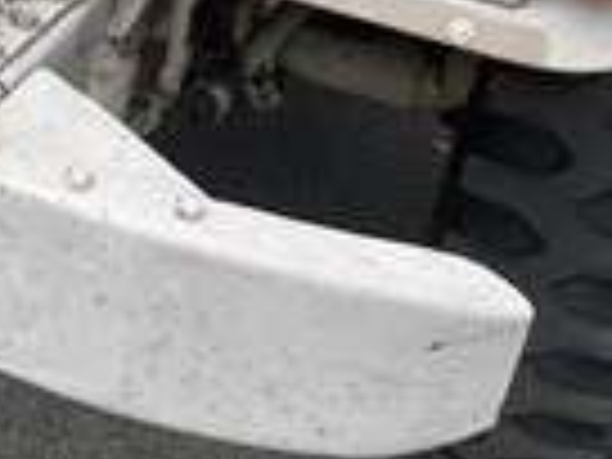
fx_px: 1503
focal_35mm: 85
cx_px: -144
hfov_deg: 21.2
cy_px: 14
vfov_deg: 17.0
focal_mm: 3
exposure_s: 1/944
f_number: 1.8
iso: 25
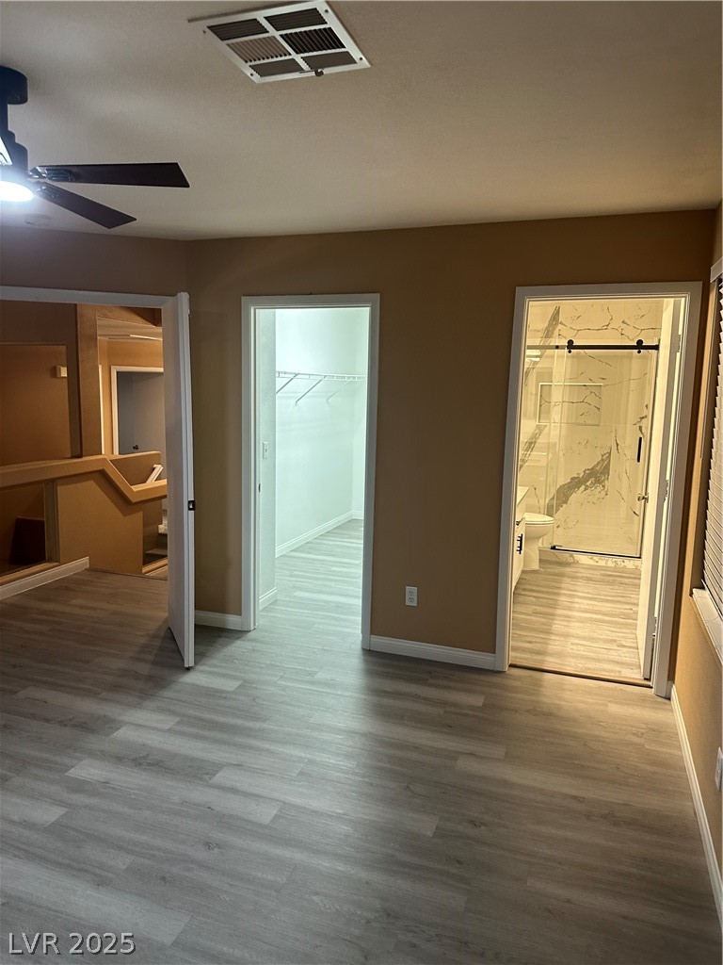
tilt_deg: -6.2
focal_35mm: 24
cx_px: 362
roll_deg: -1.3
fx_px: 668
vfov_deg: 71.6
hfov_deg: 56.8
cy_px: 482
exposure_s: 1/60
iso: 200
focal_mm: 6.86
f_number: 1.78
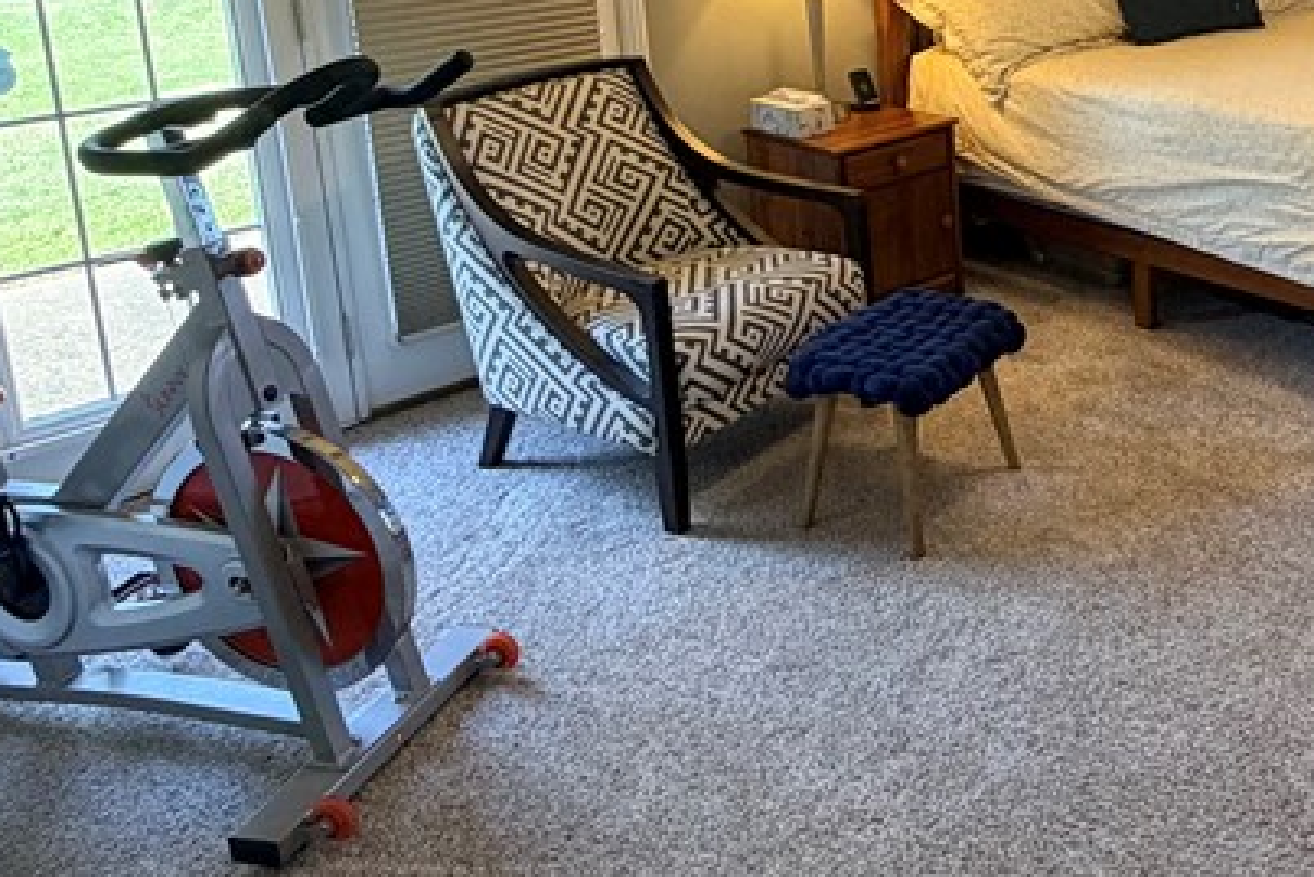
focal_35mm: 37
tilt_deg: -11.9
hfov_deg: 48.1
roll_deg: +1.5
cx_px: 1102
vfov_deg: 33.8
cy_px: 72
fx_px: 1351
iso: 200
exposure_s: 1/60
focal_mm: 2.22
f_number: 2.2
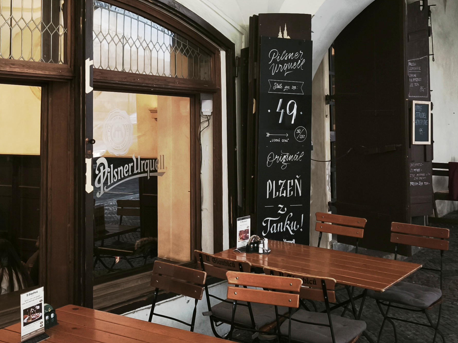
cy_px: 83
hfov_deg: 36.1
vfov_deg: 27.1
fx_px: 701
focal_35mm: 53
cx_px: 185
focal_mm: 5.35
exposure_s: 1/100
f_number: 1.7
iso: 320
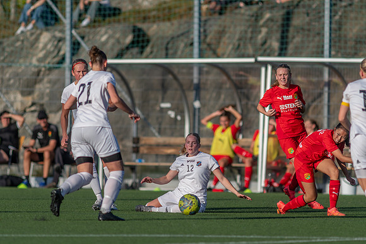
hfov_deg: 4.6
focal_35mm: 450
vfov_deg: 3.1
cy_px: 122
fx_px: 4576
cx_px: 183
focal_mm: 300
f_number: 3.2
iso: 100
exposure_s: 1/2000
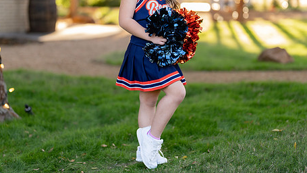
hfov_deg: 28.2
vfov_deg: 16.0
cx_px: 161
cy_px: 39
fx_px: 611
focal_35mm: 75
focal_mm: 50
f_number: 1.2
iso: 100
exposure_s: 1/400
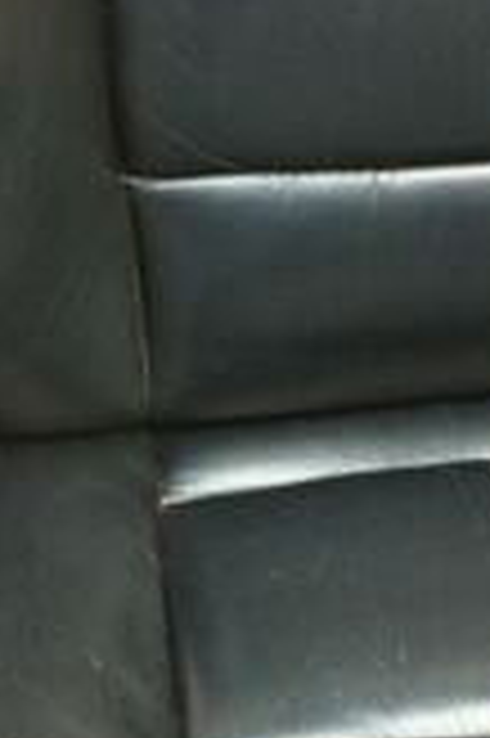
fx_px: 1637
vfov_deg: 25.1
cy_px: 536
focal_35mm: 80
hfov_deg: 17.0
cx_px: 299
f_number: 2.8
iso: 200
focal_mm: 3.85
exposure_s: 1/15
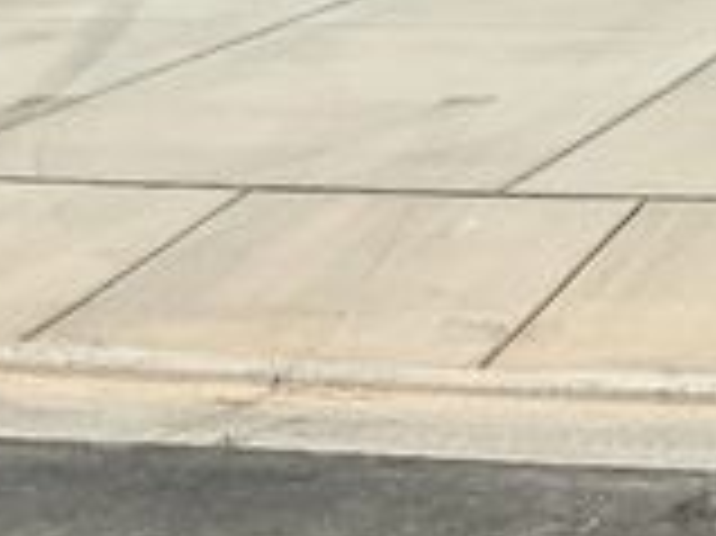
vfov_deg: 11.8
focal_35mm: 117
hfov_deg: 15.2
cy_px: -374
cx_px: 1153
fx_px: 2418
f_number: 1.8
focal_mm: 3
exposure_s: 1/4065
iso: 25
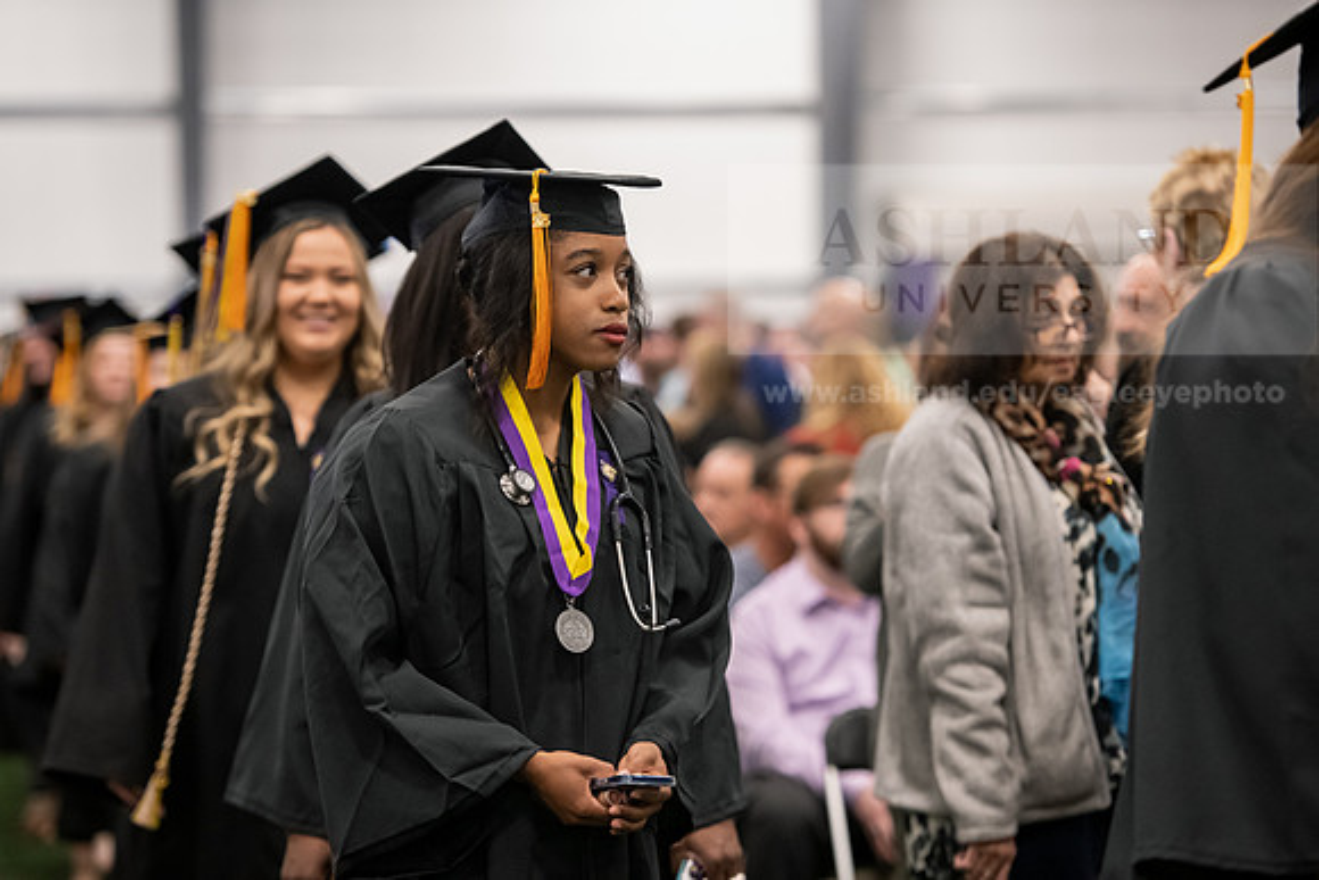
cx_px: 660
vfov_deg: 10.6
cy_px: 440
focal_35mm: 130
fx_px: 4764
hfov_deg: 15.8
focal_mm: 130
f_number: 3.2
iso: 3200
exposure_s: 1/200
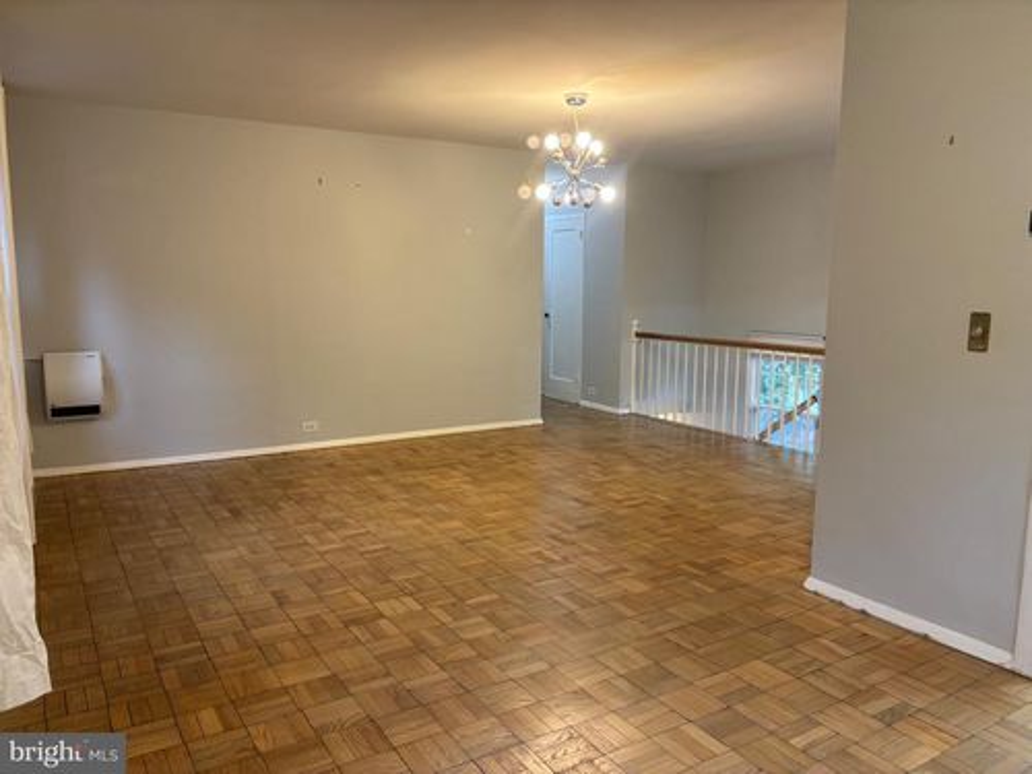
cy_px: 387
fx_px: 775
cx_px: 516
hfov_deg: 67.3
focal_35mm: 26
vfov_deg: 53.1
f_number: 1.6
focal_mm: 5.96
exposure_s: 1/60
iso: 200
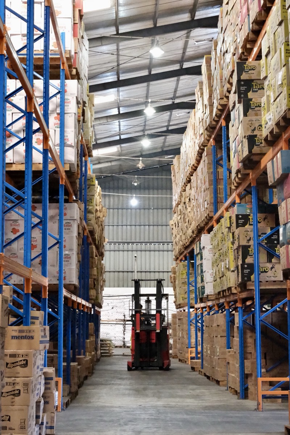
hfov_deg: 16.3
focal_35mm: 84
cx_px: 145
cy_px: 218
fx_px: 1015
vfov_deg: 24.2
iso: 25600
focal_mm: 56
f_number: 8
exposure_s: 1/160
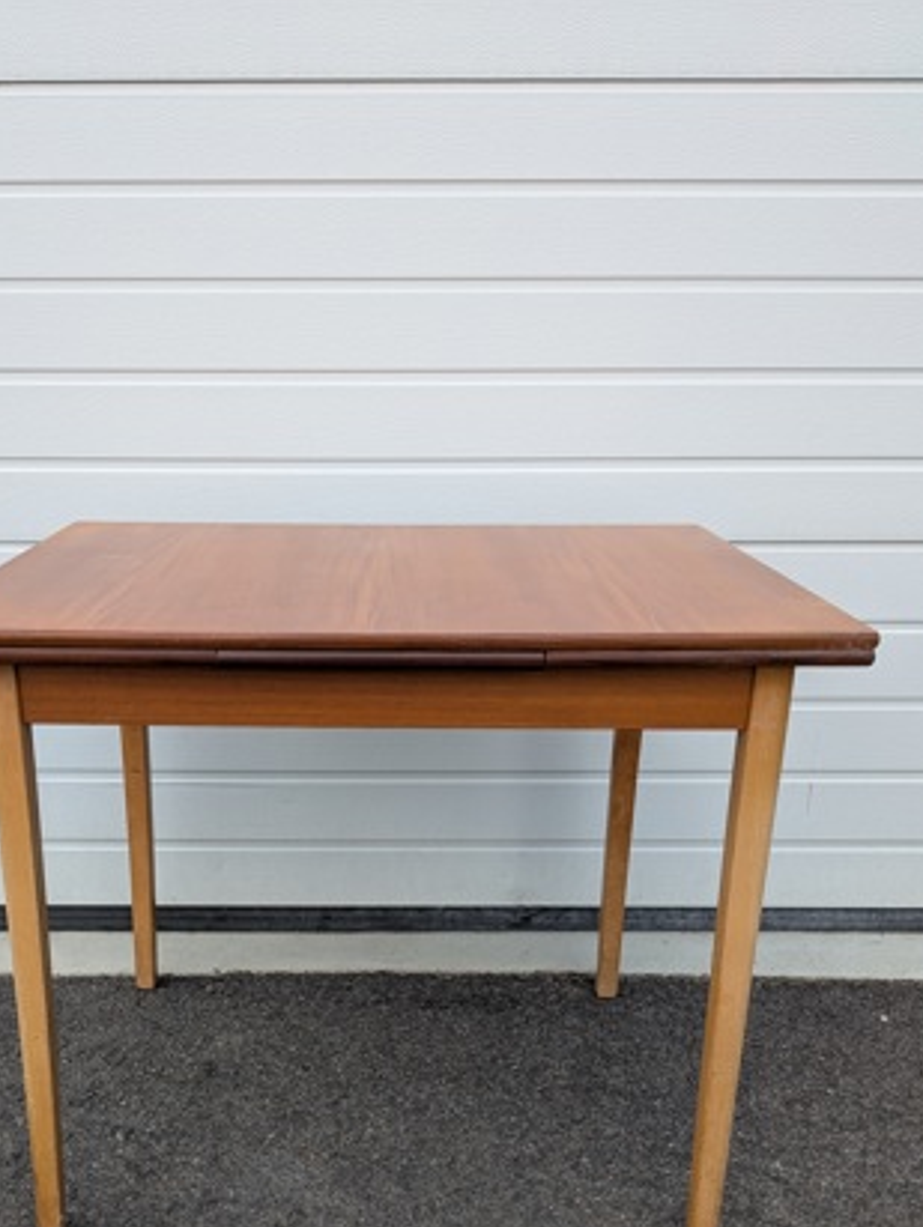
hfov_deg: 40.5
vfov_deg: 50.9
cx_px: 349
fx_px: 1242
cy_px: 881
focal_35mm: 35
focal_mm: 4.53
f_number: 1.7
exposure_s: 1/288
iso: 29
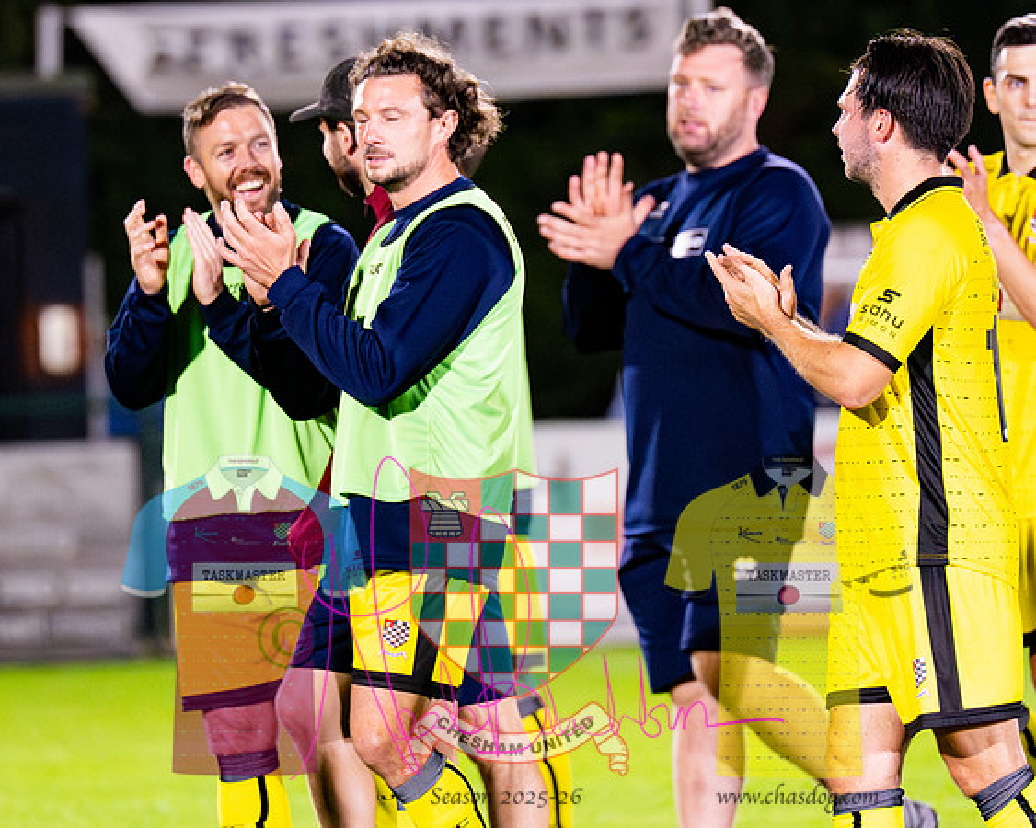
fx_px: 14601
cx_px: 441
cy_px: 401
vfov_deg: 3.2
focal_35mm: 476
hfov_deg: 4.1
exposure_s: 1/800
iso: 6400
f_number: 2.8
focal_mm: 195
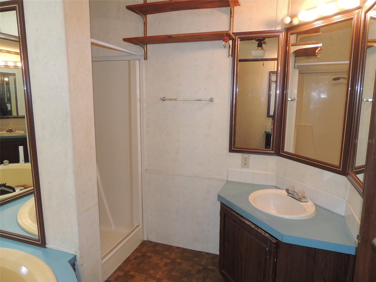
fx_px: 261
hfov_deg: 71.6
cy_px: 141
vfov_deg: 56.8
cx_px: 188
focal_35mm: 24
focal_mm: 4.3
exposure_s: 1/40
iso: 220
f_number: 3
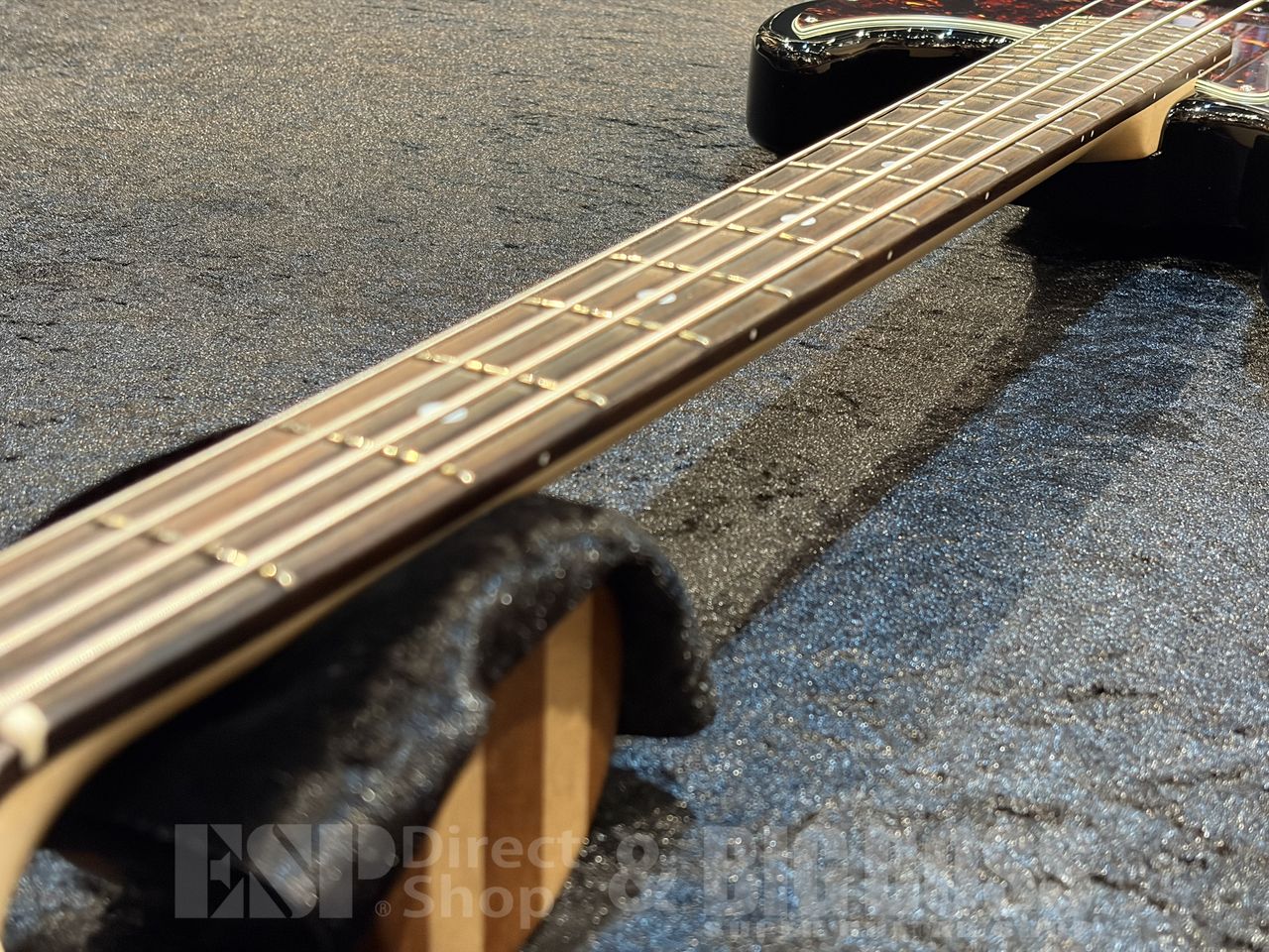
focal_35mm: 52
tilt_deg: -25.5
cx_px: 634
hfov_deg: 36.8
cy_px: 476
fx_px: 1906
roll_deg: -1.1
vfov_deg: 28.0
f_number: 1.6
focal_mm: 5.96
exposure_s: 1/30
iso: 250
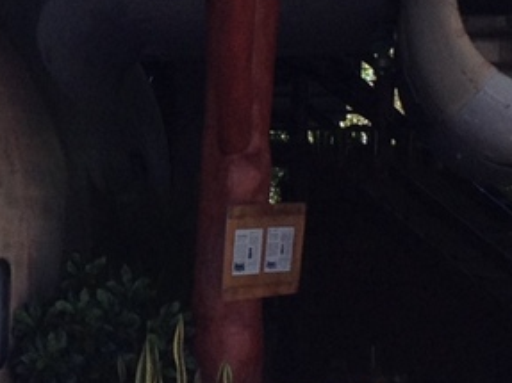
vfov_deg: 7.6
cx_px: 41
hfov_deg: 10.1
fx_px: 2883
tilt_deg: -5.2
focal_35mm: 195
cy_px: 134
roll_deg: +2.2
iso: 50
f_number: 2.4
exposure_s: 1/649
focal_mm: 4.28
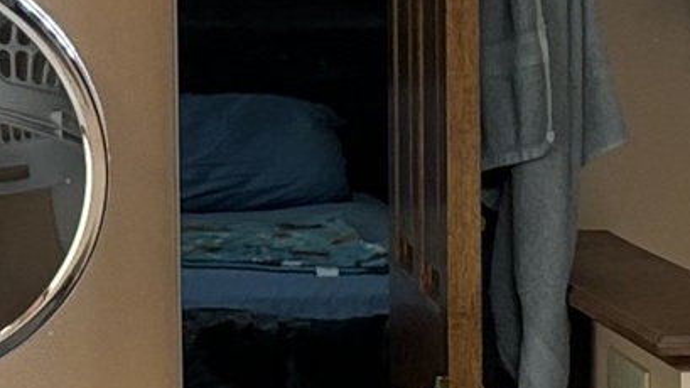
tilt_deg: -5.8
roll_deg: -1.1
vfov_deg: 5.7
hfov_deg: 9.0
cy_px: 400
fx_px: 3897
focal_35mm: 213
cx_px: 1714
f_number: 1.6
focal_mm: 5.96
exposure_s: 1/60
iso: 100
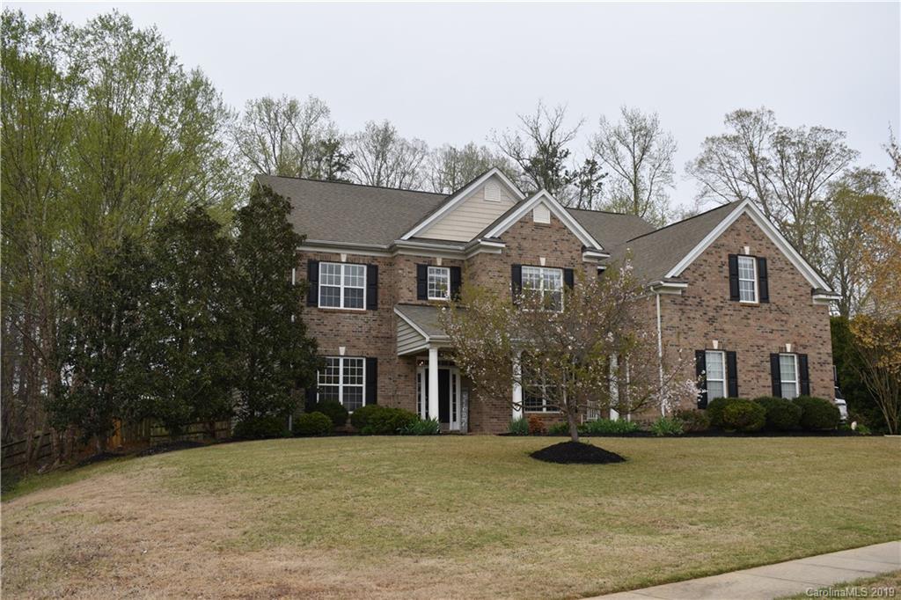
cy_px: 300
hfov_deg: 53.1
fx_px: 901
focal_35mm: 36
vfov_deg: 36.8
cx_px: 450
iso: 110
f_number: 5.6
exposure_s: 1/125
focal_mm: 24
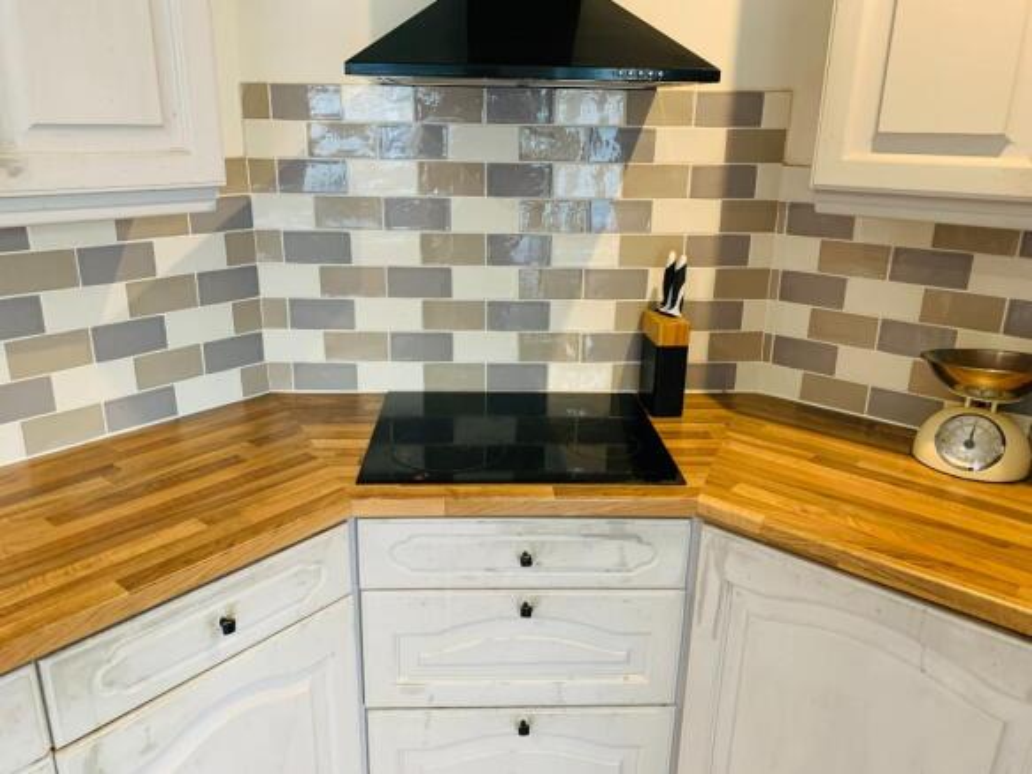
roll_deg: -0.4
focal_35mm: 26
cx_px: 516
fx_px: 775
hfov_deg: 67.3
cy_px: 387
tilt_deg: -19.8
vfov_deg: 53.0
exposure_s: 1/50
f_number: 1.8
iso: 320
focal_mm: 4.25
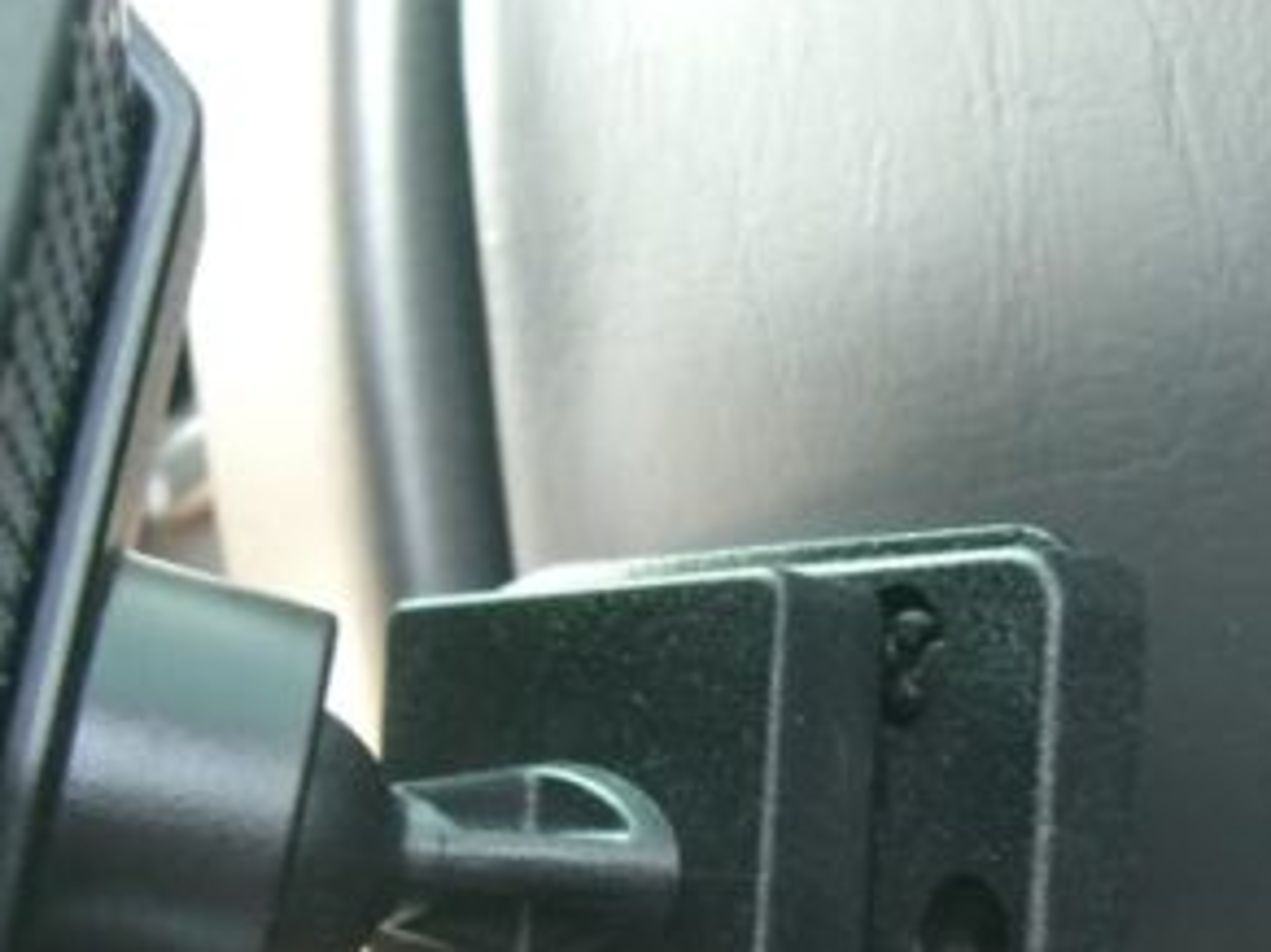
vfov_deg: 17.0
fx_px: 3120
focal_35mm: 85
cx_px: 965
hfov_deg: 22.8
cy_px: 913
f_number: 2.7
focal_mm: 6.2
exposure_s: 1/100
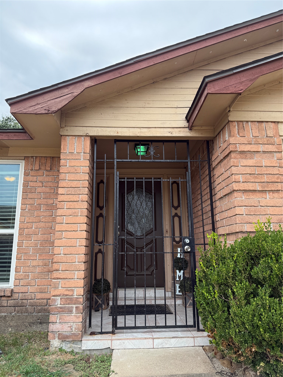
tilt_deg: +14.3
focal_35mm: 24
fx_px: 262
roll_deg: +0.7
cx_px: 142
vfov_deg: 71.6
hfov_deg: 56.8
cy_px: 188
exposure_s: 1/1385
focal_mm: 6.76
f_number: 1.78
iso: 80
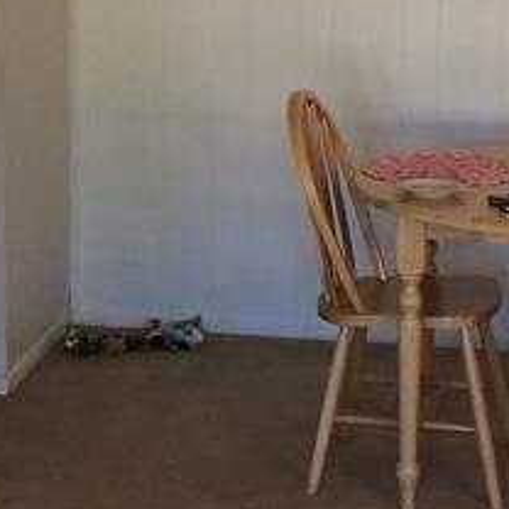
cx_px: 122
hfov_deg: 13.8
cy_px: 49
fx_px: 2096
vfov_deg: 13.7
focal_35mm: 126
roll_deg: +0.0
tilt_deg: -8.0
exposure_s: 1/30
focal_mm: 4.15
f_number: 2.2
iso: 80
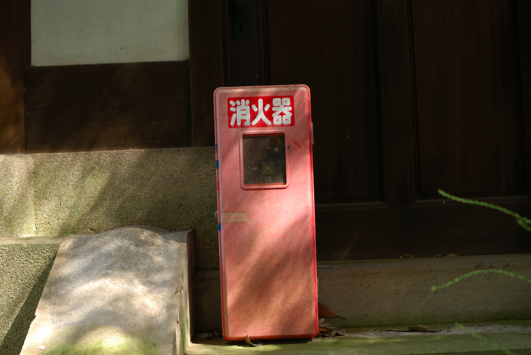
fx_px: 775
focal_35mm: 52
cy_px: 178
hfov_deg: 37.8
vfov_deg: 25.8
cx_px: 266
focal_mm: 35
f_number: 2.8
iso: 100
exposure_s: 1/50
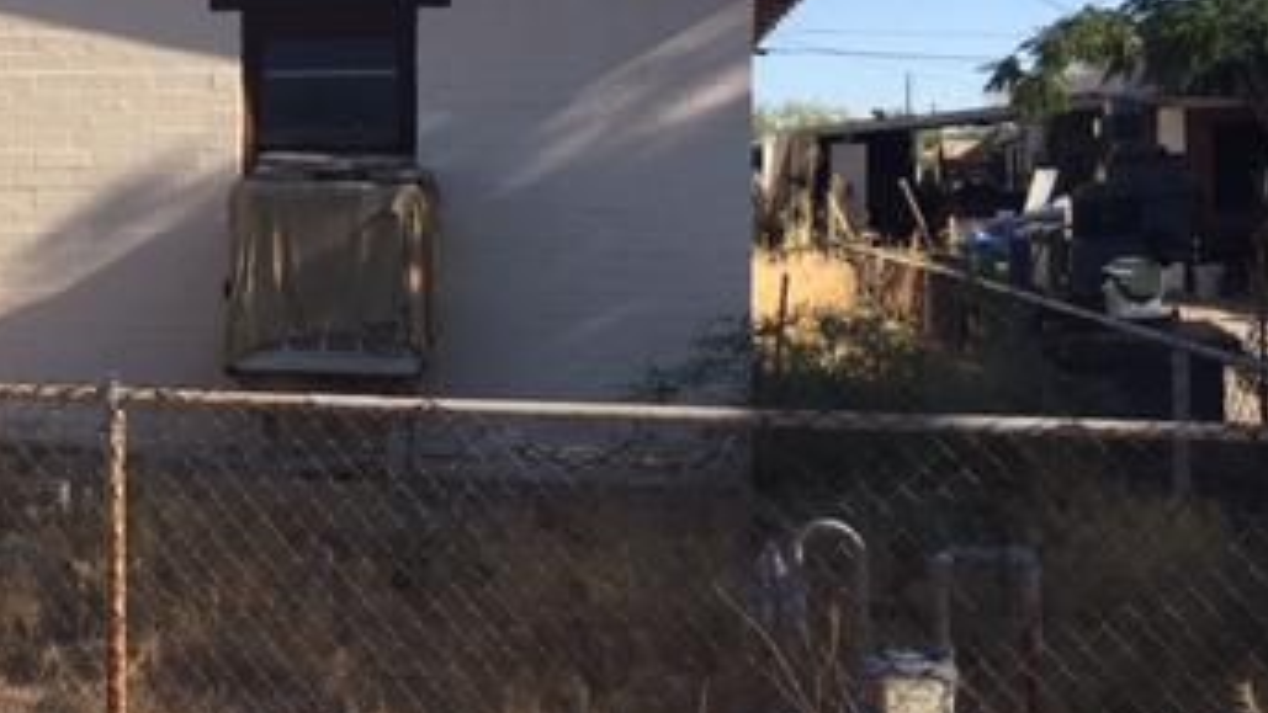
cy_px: 174
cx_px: 96
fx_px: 1984
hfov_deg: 33.3
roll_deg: -0.8
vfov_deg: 20.2
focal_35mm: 59
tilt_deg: +0.2
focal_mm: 4.15
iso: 25
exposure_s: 1/1131
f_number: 2.2
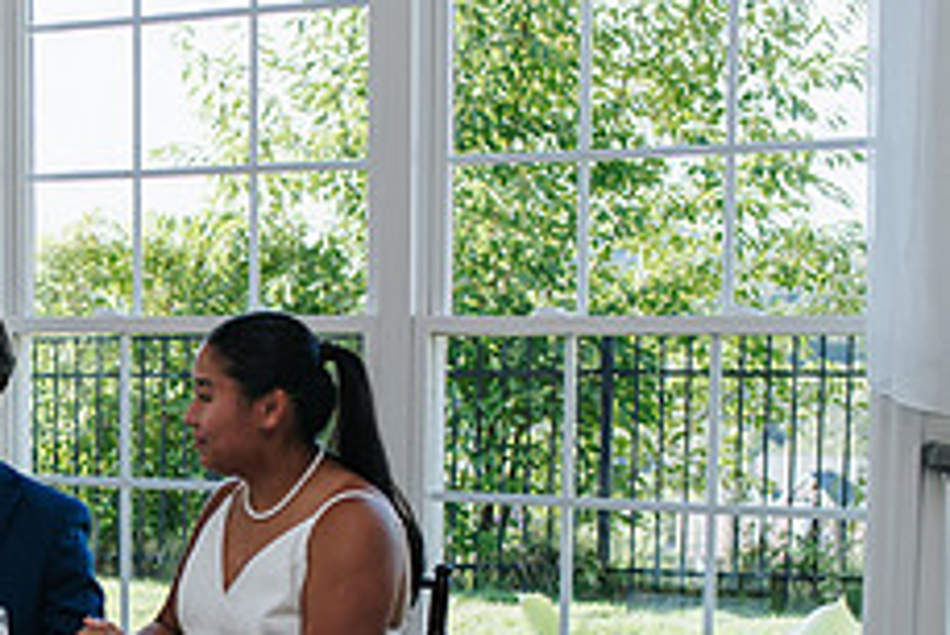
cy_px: 646
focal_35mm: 101
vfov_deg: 13.4
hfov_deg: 18.9
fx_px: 2667
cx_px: -250
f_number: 3.2
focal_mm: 35
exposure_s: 1/200
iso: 100
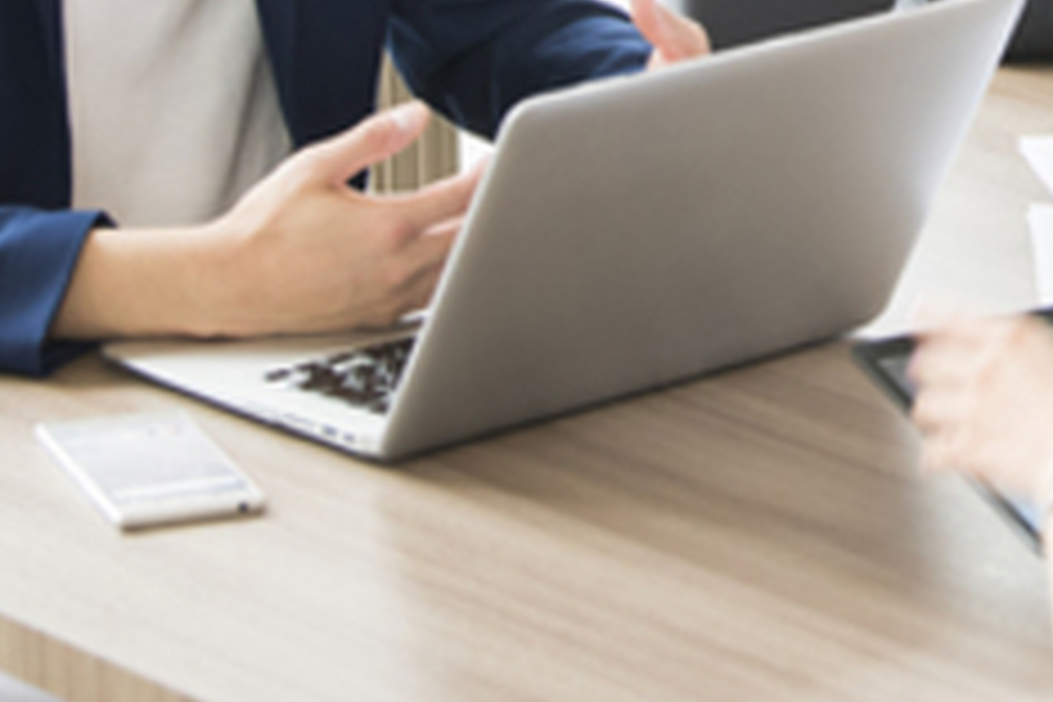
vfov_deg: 5.9
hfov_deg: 8.8
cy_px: -446
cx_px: 1296
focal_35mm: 230
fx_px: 6727
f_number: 4
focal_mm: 70
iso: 800
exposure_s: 1/100
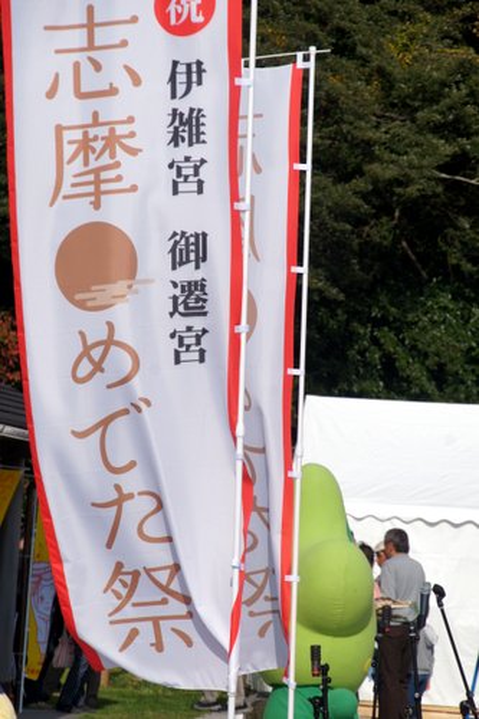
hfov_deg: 7.0
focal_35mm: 196
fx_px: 3924
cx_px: 240
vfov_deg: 10.5
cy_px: 360
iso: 200
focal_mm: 131
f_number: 10
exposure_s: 1/1000
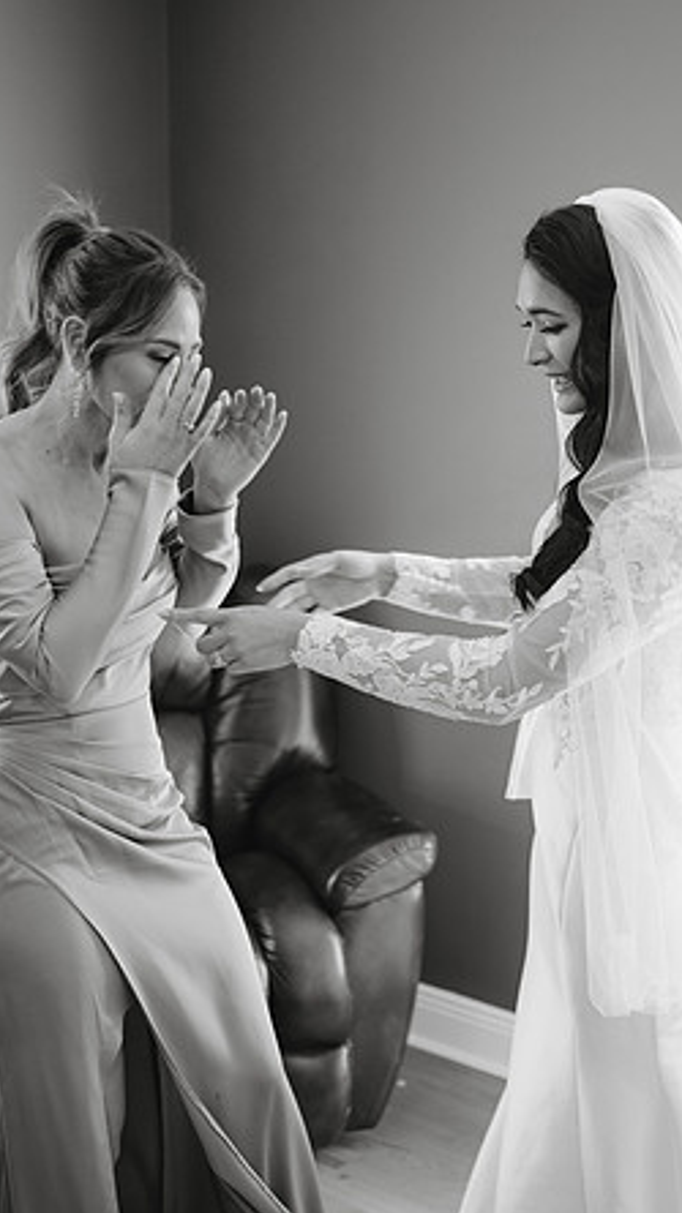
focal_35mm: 53
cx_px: 336
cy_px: 605
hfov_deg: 22.6
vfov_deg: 39.2
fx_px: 1706
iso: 1250
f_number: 3.2
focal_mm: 50
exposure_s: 1/125
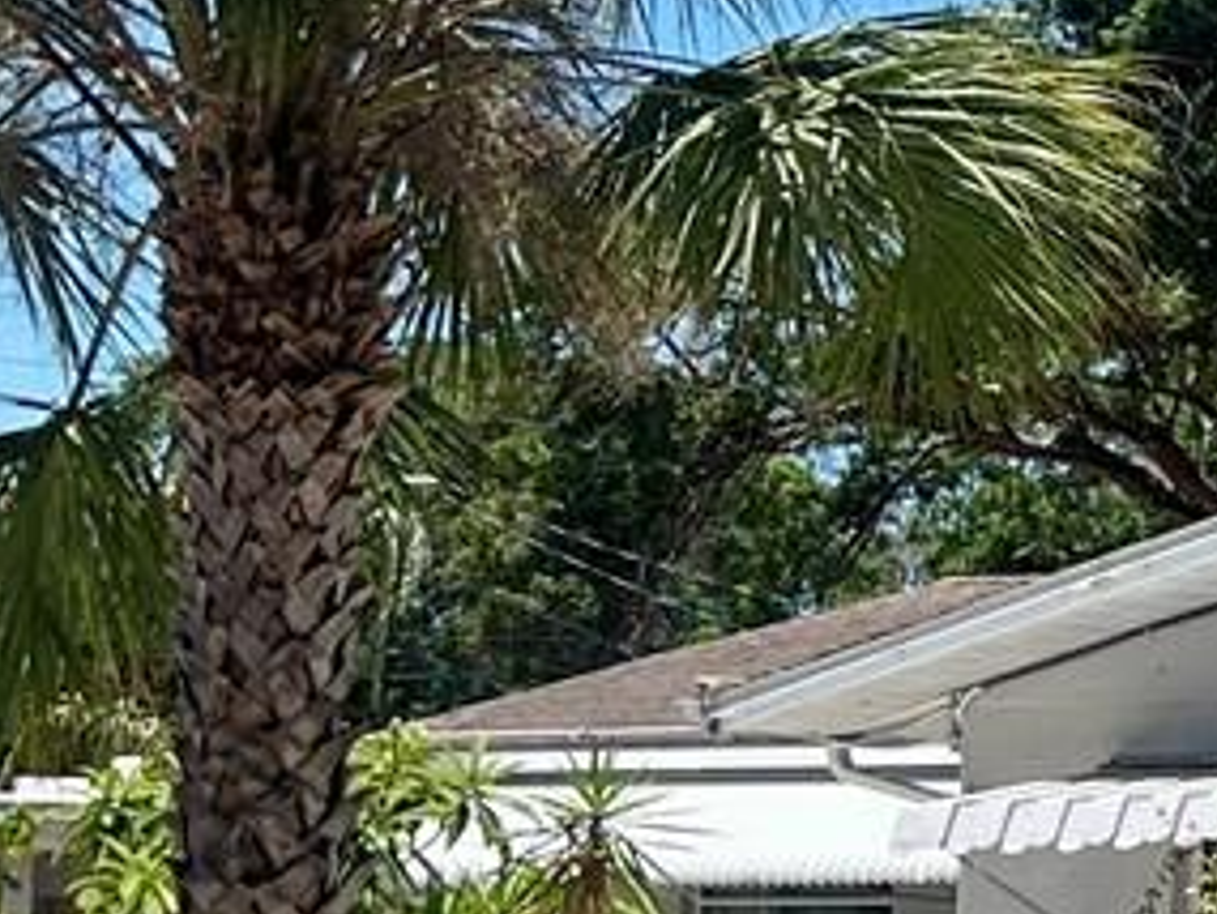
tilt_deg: +5.9
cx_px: 2067
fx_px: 5135
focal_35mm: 146
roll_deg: -0.2
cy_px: 342
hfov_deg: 12.5
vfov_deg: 10.2
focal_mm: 5.7
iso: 50
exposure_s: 1/4444
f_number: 1.5
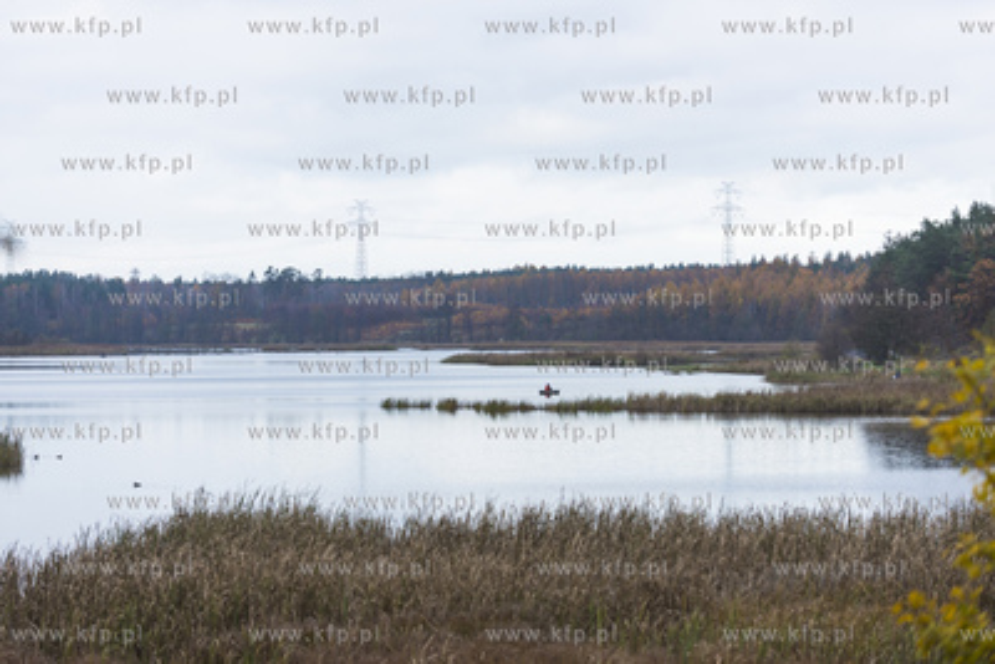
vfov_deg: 10.6
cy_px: 332
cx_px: 498
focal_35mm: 130
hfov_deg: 15.8
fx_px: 3594
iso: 400
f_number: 4
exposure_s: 1/1000
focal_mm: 130
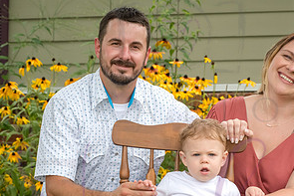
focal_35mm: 167
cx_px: 185
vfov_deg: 8.2
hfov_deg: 12.3
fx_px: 1364
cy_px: 149
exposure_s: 1/320
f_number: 9
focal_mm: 80
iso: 500
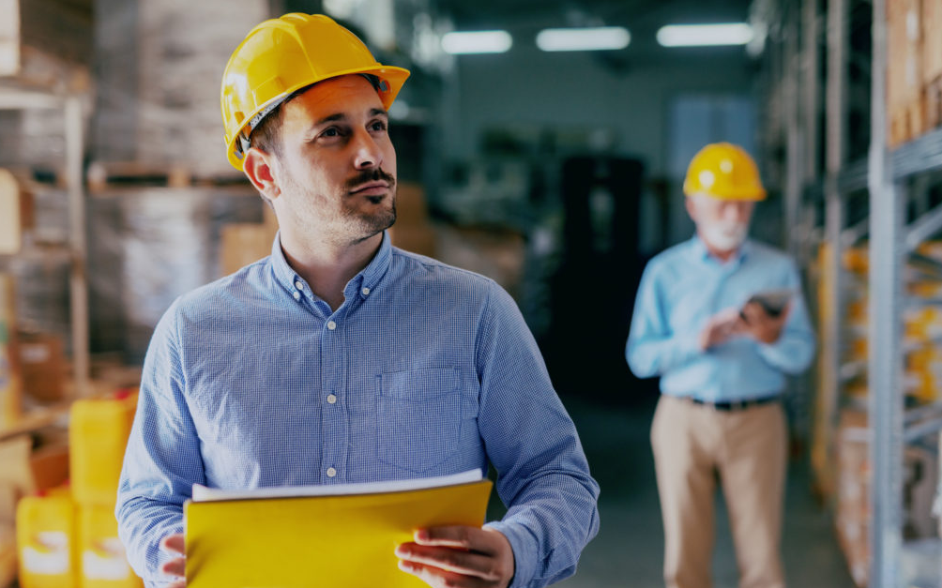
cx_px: 468
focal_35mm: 52
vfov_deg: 24.8
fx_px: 1335
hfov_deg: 38.9
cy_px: 319
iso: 320
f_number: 2
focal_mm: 50
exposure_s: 1/500
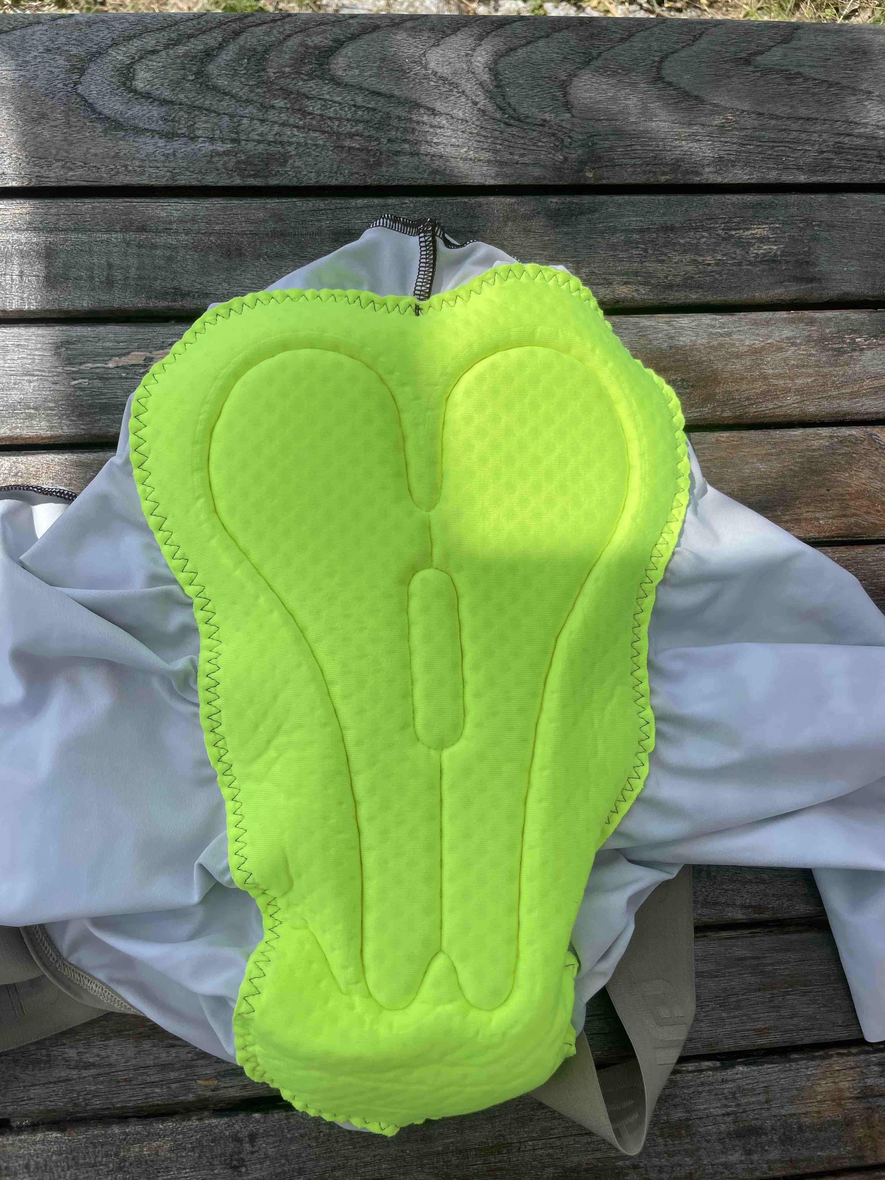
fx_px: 886
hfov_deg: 53.1
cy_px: 590
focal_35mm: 26
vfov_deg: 67.3
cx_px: 442
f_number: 1.6
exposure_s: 1/5291
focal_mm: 4.2
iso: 32
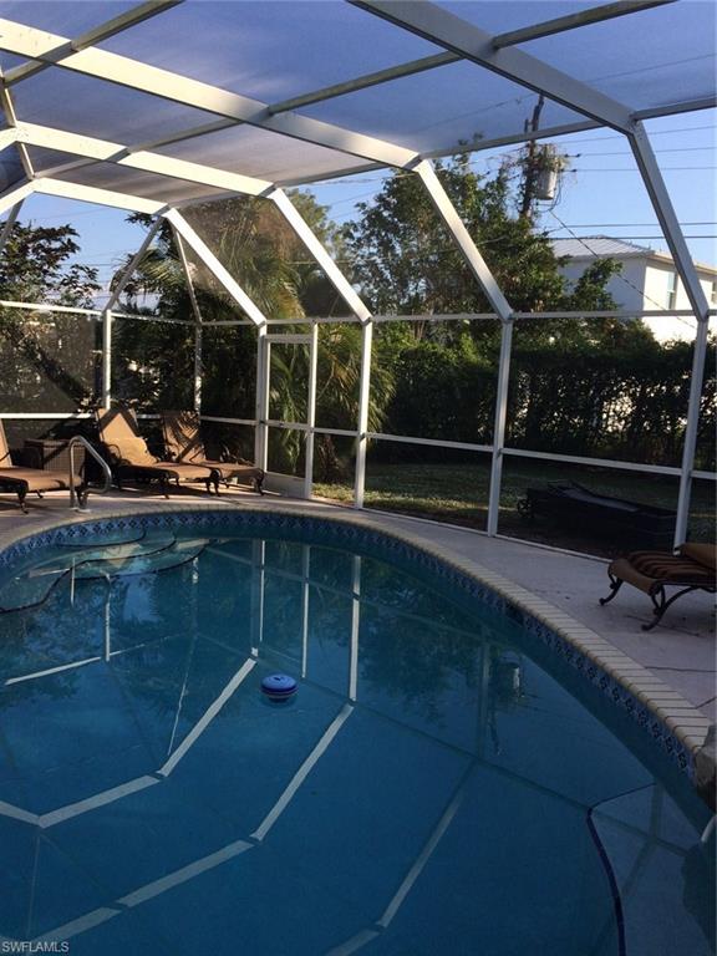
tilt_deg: -7.1
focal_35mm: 29
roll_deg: +0.4
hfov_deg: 48.2
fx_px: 801
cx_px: 358
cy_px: 478
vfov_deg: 61.7
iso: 32
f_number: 2.2
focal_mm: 4.15
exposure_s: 1/733
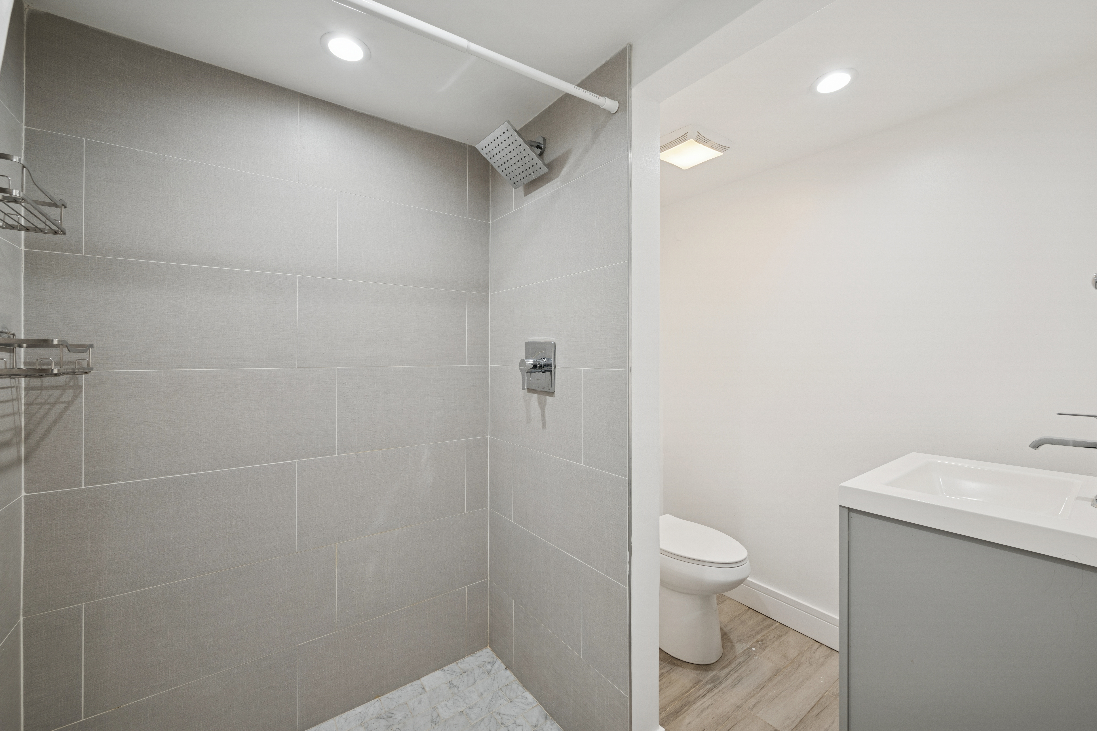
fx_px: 427
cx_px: 548
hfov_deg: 104.3
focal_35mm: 14
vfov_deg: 81.2
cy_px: 366
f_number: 9
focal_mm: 14
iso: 200
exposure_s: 1/15
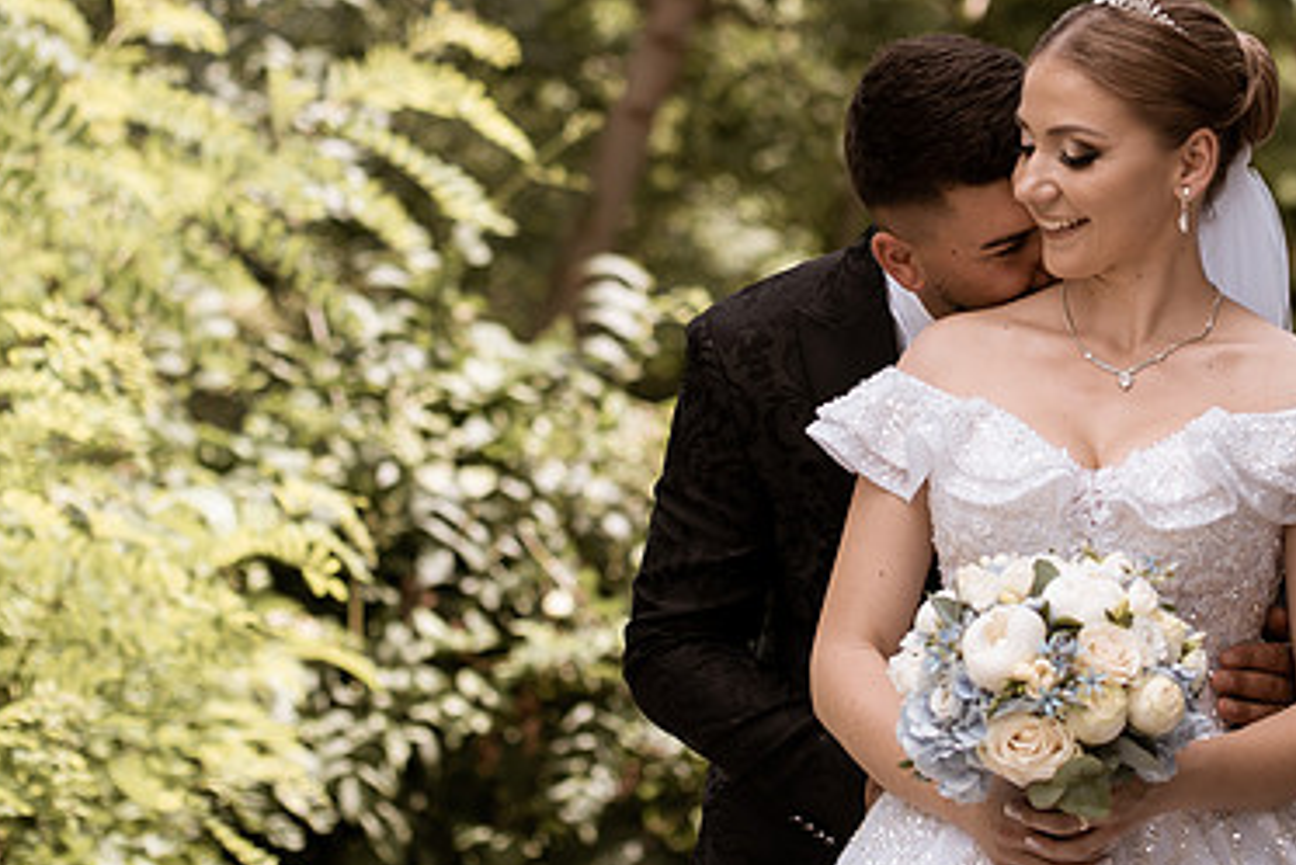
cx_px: 847
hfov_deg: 12.0
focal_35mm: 171
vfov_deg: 8.0
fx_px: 6158
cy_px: 269
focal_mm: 90
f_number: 3.2
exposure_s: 1/640
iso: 125
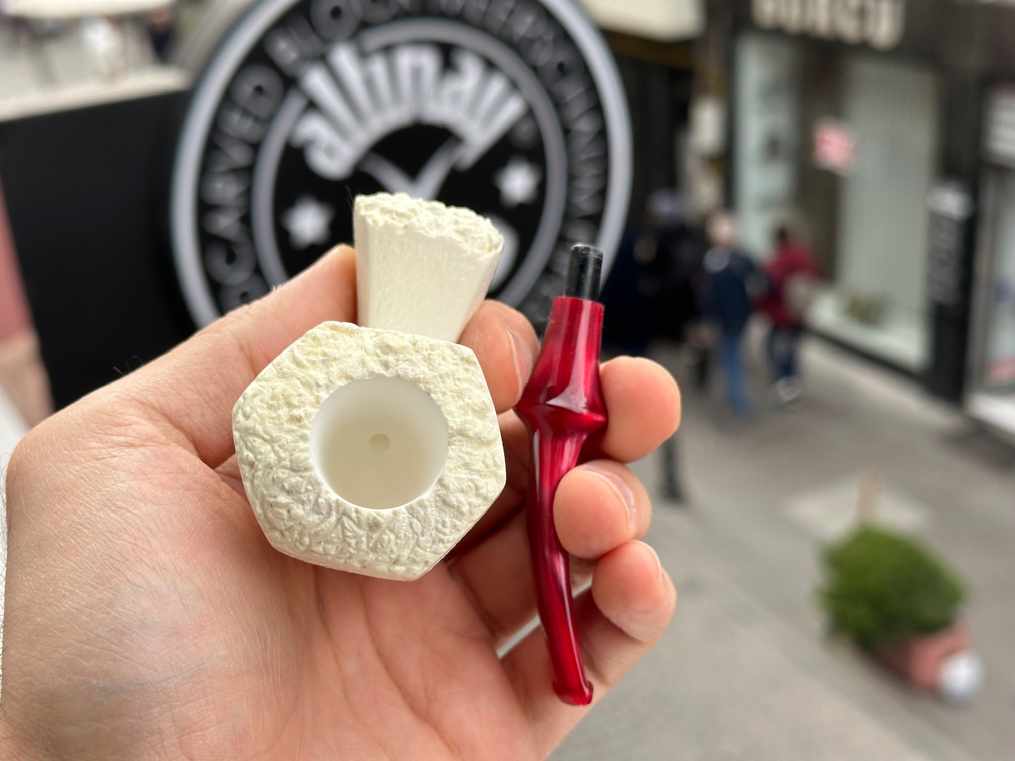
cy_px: 380
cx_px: 508
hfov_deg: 39.7
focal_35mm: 48
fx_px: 1407
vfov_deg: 30.3
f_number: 1.78
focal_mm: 6.86
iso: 64
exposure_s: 1/719
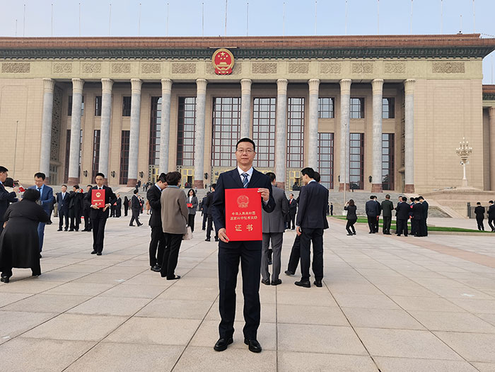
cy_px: 186
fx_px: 386
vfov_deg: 51.4
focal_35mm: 27
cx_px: 248
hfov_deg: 65.3
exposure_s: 1/567
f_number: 1.9
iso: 50
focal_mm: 4.94
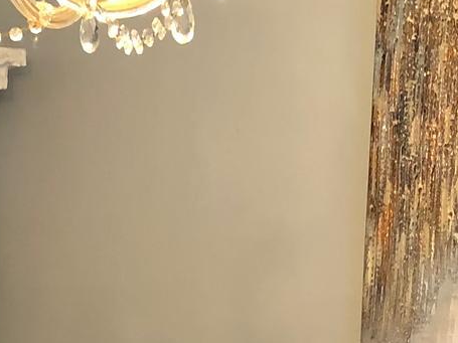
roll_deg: -1.6
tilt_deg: -16.1
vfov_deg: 10.8
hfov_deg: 15.6
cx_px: 345
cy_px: 660
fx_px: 1667
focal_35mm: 126
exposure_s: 1/15
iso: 40
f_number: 1.8
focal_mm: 3.99
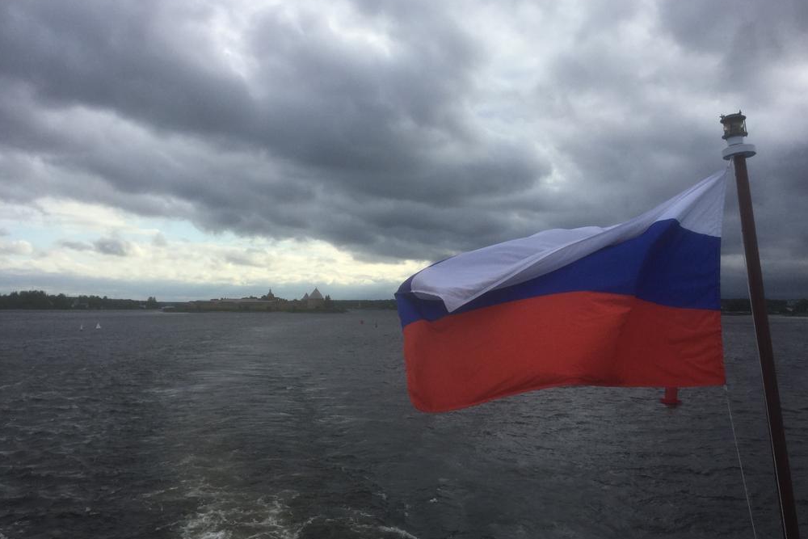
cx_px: 410
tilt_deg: +1.9
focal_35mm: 33
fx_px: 741
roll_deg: +0.8
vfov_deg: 40.0
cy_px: 260
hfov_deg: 57.2
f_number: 2.4
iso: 25
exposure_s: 1/1018
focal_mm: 3.3
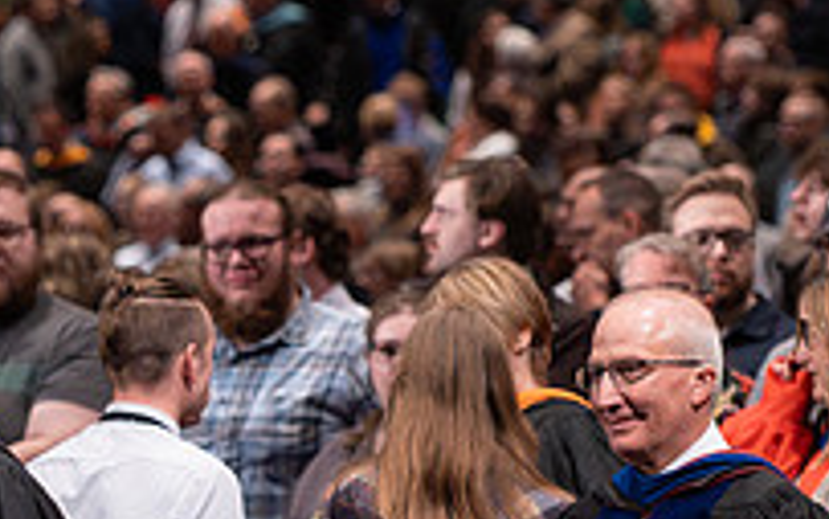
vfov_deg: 3.6
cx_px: -88
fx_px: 8158
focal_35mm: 361
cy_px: 408
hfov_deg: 5.8
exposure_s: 1/250
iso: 2500
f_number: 2.8
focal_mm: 102
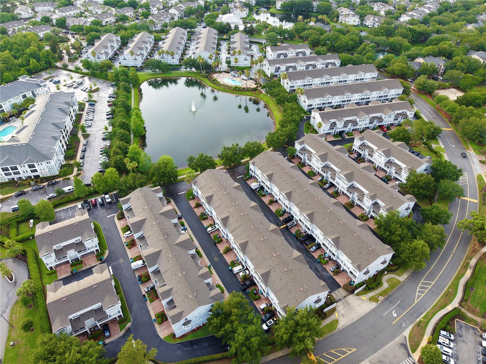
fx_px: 337
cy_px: 182
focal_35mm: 24
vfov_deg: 56.8
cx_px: 243
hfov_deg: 71.6
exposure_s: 1/240
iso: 110
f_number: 1.8
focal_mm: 8.67
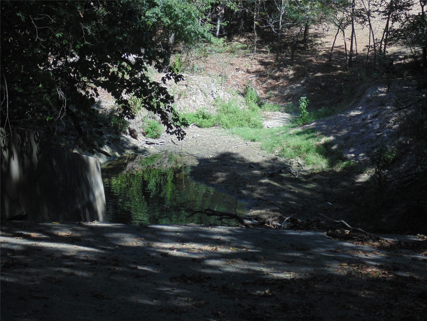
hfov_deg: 24.7
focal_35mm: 79
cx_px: 214
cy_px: 160
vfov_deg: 18.7
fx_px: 974
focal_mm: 14.1
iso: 80
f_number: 4.3
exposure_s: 1/320
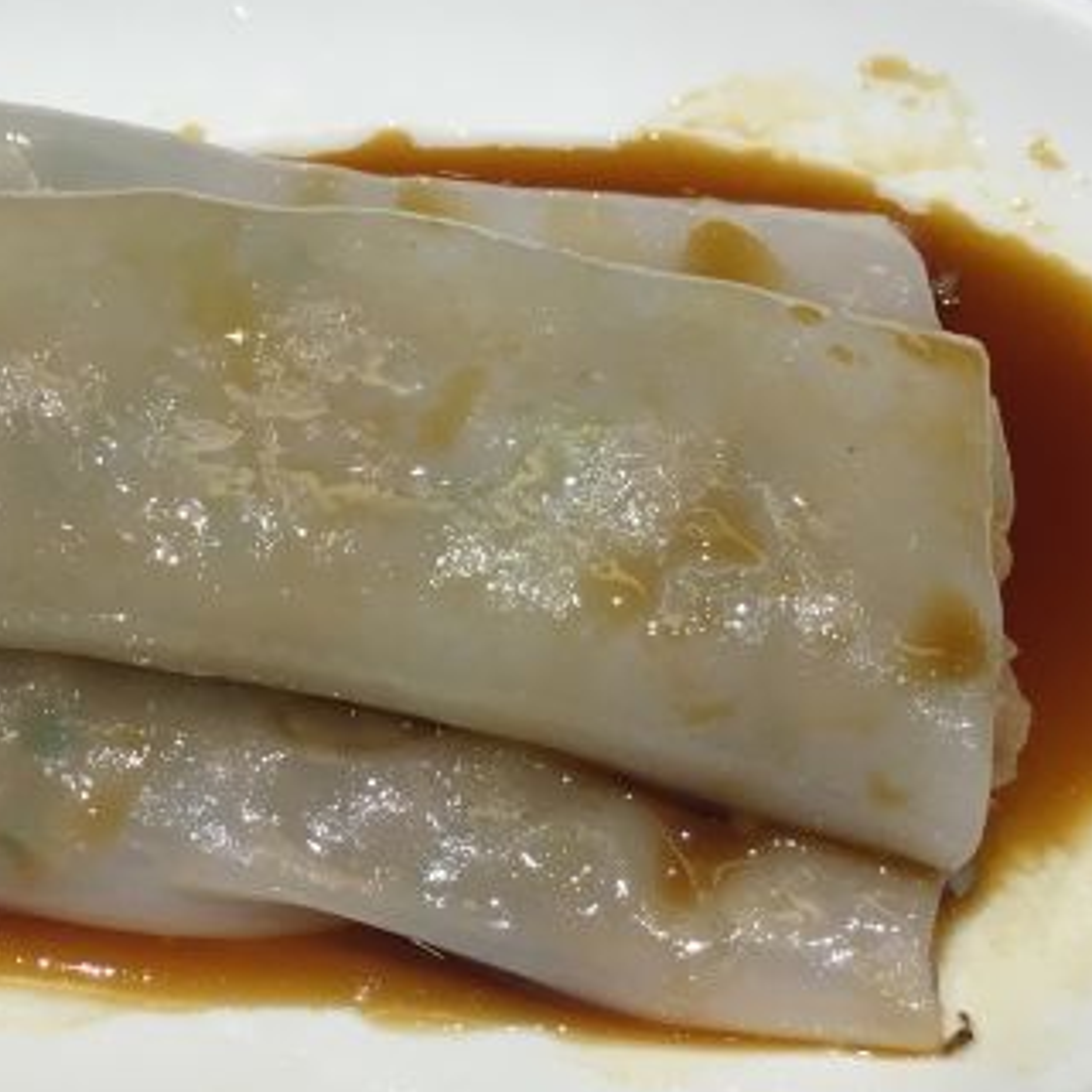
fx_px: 1999
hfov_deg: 30.3
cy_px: 575
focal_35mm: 56
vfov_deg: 30.6
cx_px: 355
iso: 32
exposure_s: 1/33
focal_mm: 4.15
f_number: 2.2
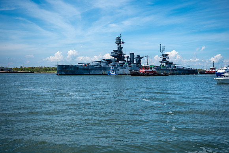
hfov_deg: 47.4
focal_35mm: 41
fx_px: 261
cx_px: 114
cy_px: 76
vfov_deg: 32.6
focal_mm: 27.5
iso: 160
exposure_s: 1/1900
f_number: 4
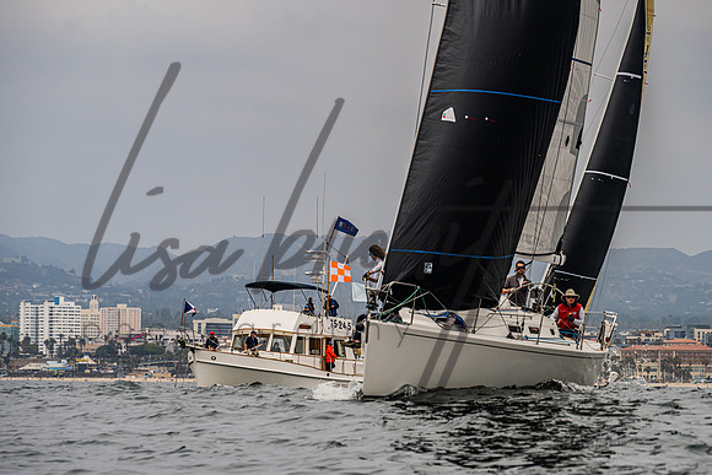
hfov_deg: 10.7
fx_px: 3796
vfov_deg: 7.2
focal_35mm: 192
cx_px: 359
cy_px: 277
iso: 250
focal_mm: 155
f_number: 6.3
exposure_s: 1/1250
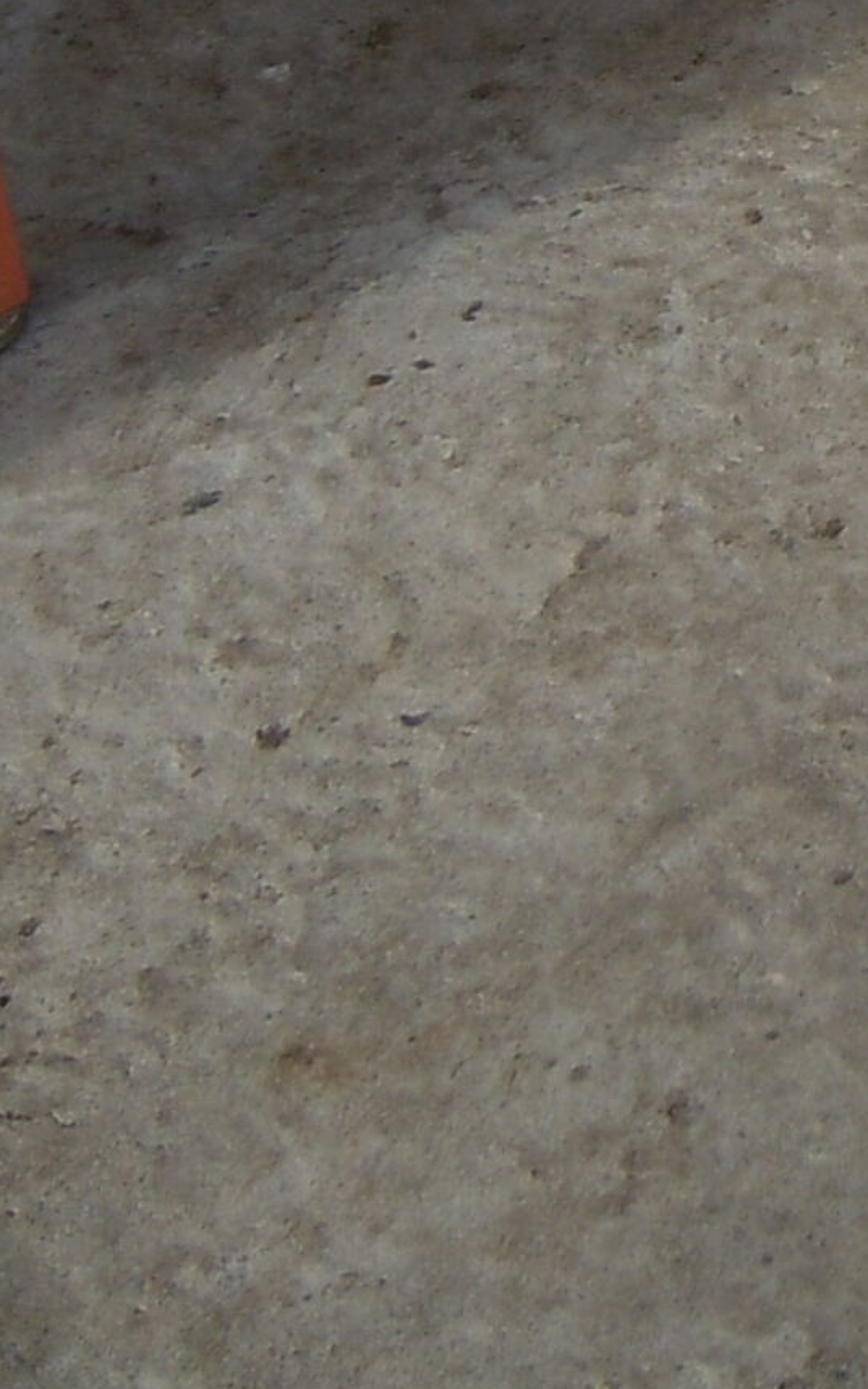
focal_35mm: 121
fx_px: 4581
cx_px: 1785
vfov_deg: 16.3
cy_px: -429
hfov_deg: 10.0
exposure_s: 1/500
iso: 100
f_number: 3.5
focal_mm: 5.4
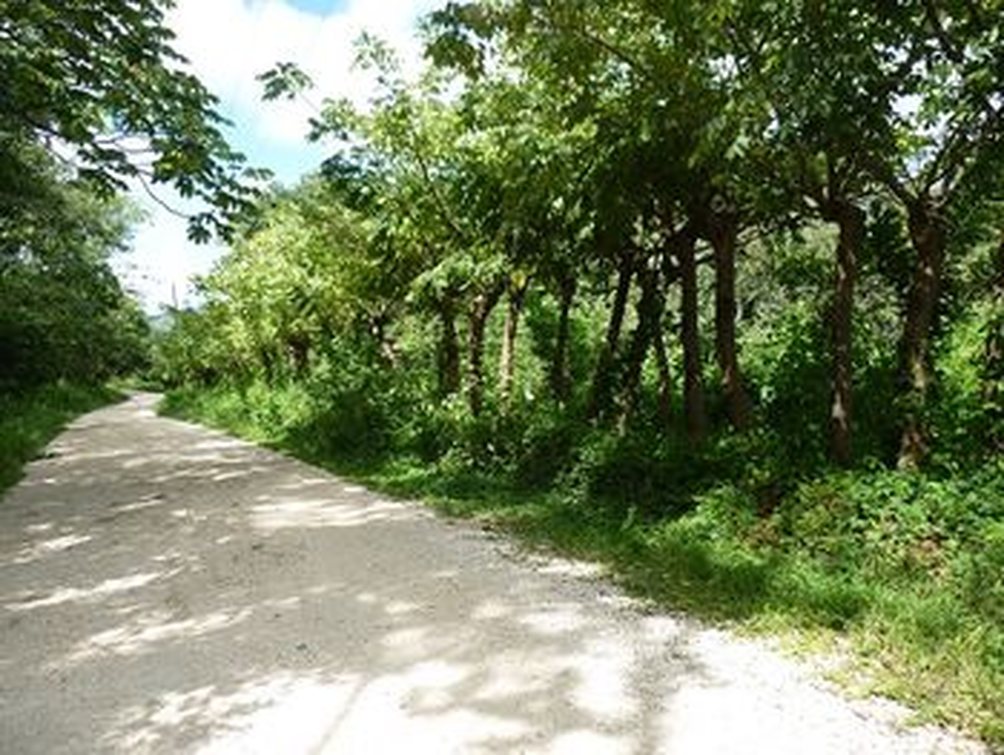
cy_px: 378
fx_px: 900
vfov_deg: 45.5
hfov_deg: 58.3
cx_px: 502
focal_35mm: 31
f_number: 2.8
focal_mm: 5.5
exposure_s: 1/400
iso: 80
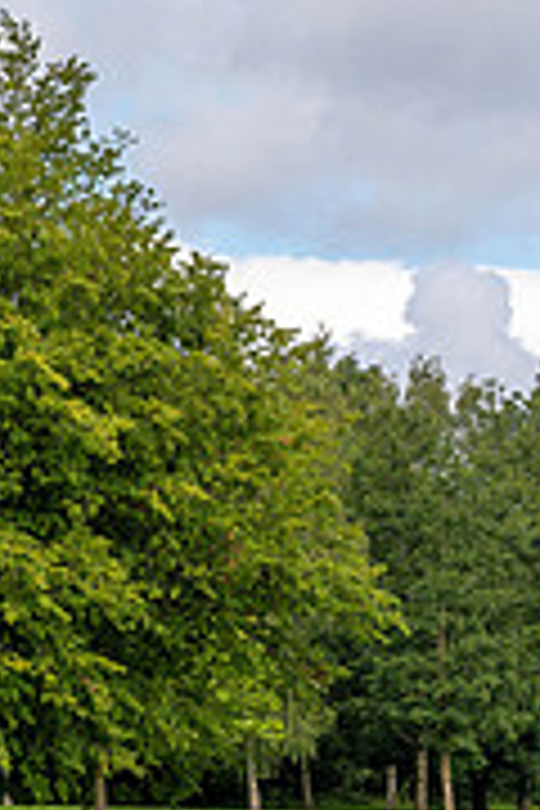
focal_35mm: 226
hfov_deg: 5.9
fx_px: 5085
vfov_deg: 9.1
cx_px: 1220
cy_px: 558
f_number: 7.1
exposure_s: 1/320
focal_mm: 70
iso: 160
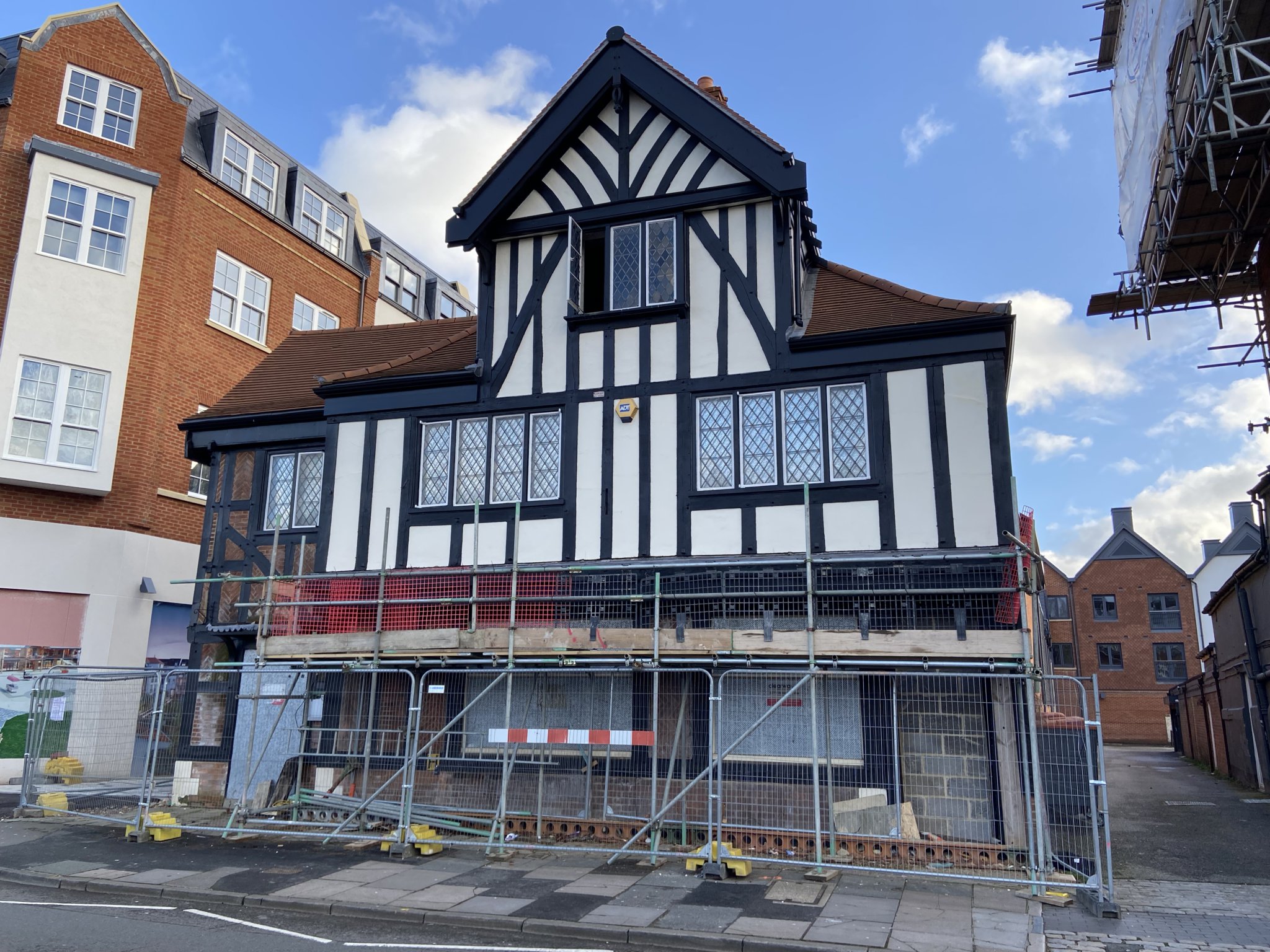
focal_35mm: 26
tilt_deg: +12.8
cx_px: 635
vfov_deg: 53.1
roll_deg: -0.7
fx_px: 954
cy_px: 476
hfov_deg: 67.3
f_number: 1.8
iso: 32
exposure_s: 1/568
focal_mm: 4.25
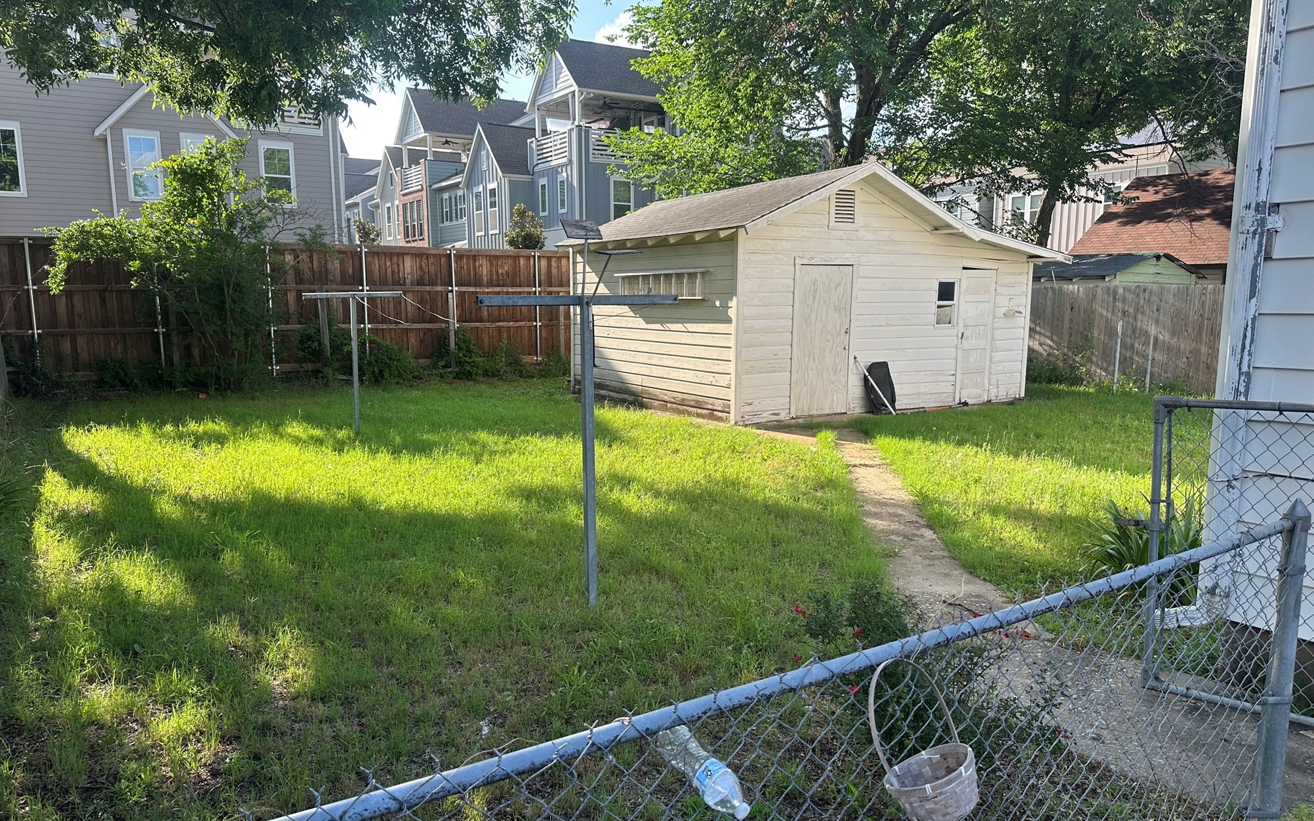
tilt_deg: -9.5
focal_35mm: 26
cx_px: 645
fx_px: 931
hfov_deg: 70.4
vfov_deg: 47.5
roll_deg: -0.4
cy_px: 447
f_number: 1.78
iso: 80
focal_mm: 6.86
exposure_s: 1/1072
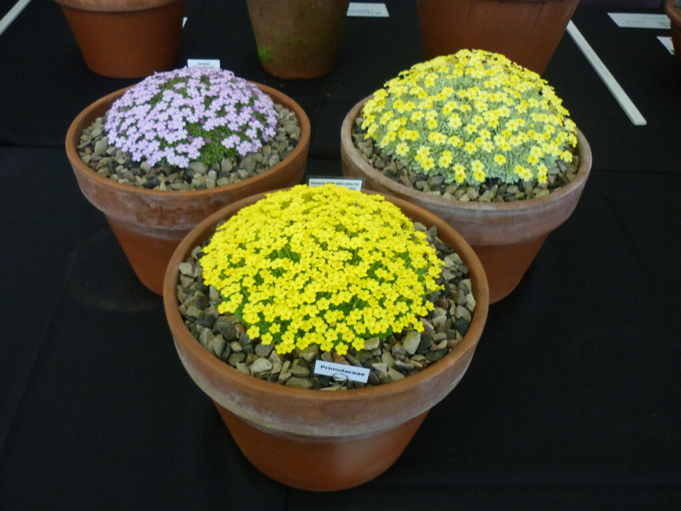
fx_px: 649
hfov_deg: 55.4
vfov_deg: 42.9
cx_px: 340
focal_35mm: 33
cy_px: 256
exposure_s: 1/30
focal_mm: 5.5
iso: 160
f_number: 2.8
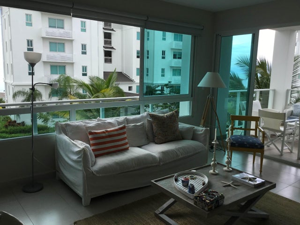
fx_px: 269
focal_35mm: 31
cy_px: 112
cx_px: 150
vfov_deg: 45.4
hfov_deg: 58.4
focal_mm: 3.3
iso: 25
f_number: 2.4
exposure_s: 1/512
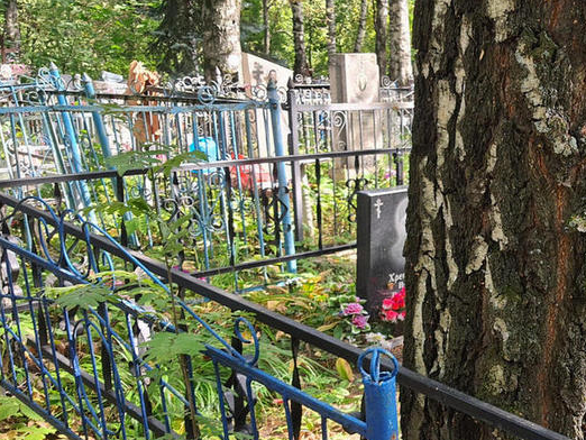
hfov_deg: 35.1
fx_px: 864
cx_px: 537
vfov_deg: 28.4
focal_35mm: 51
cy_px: 286
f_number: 1.7
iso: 50
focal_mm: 4.32
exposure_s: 1/146
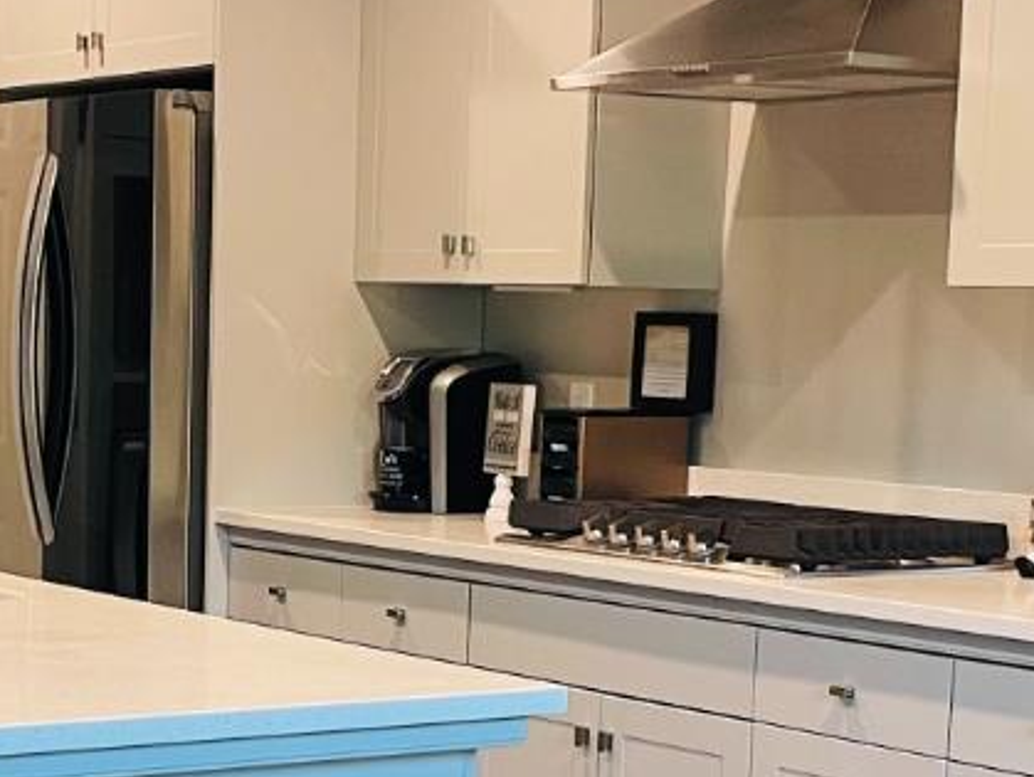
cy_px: 729
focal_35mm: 93
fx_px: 2780
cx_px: 326
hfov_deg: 21.0
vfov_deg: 15.7
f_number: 1.6
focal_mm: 4.2
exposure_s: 1/60
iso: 160
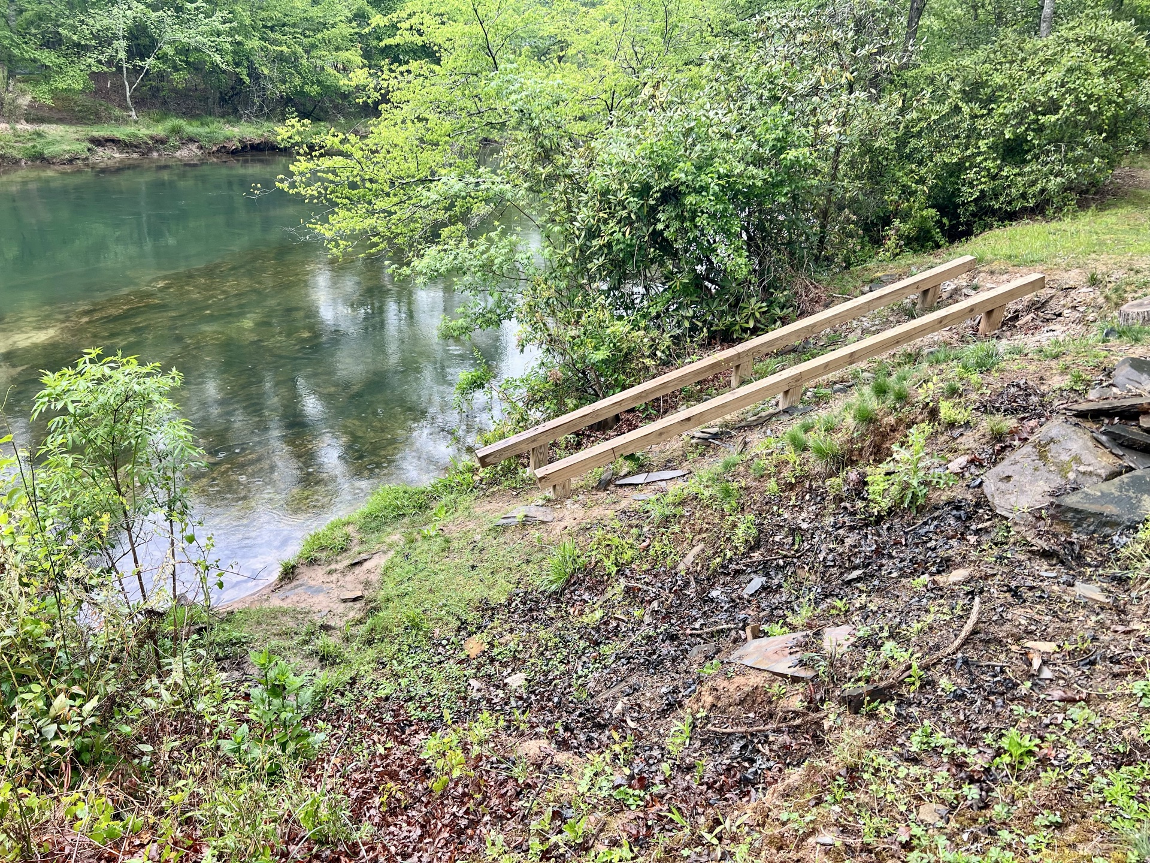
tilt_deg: -23.3
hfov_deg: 67.3
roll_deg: -4.7
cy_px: 432
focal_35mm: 26
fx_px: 864
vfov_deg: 53.1
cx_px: 575
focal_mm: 5.7
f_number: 1.5
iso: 40
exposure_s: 1/193
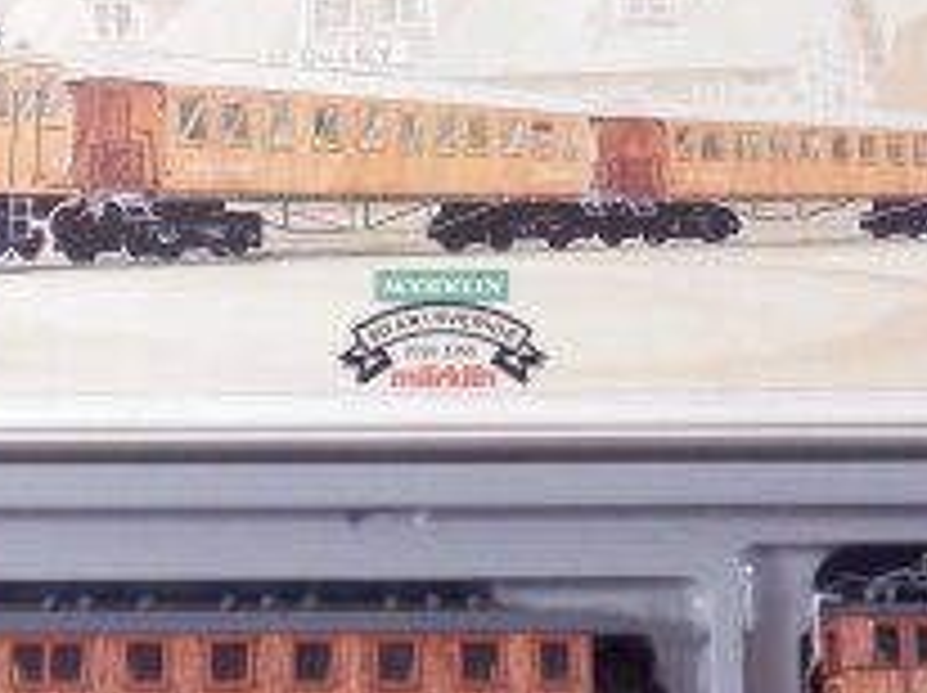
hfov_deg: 18.2
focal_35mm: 108
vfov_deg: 13.6
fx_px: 2889
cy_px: 522
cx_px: 346
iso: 800
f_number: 3.6
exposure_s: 1/160
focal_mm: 6.6
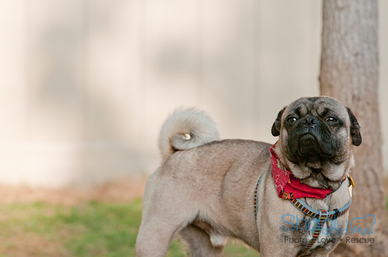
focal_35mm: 300
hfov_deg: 6.9
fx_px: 3229
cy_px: 128
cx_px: 194
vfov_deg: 4.6
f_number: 5
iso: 250
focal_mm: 200
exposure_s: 1/640
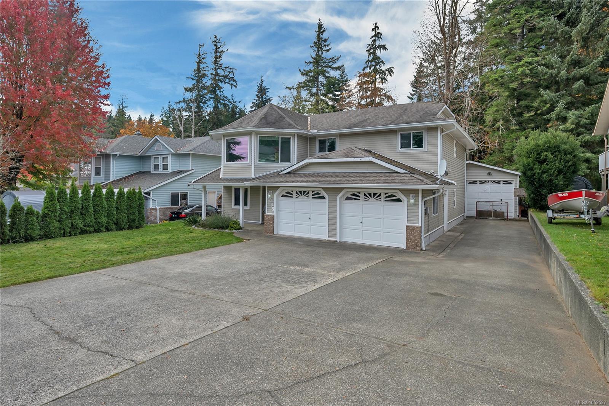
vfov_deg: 65.9
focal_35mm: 18
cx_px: 304
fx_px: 313
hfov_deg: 88.4
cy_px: 203
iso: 320
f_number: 5.6
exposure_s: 1/500
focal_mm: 18.5
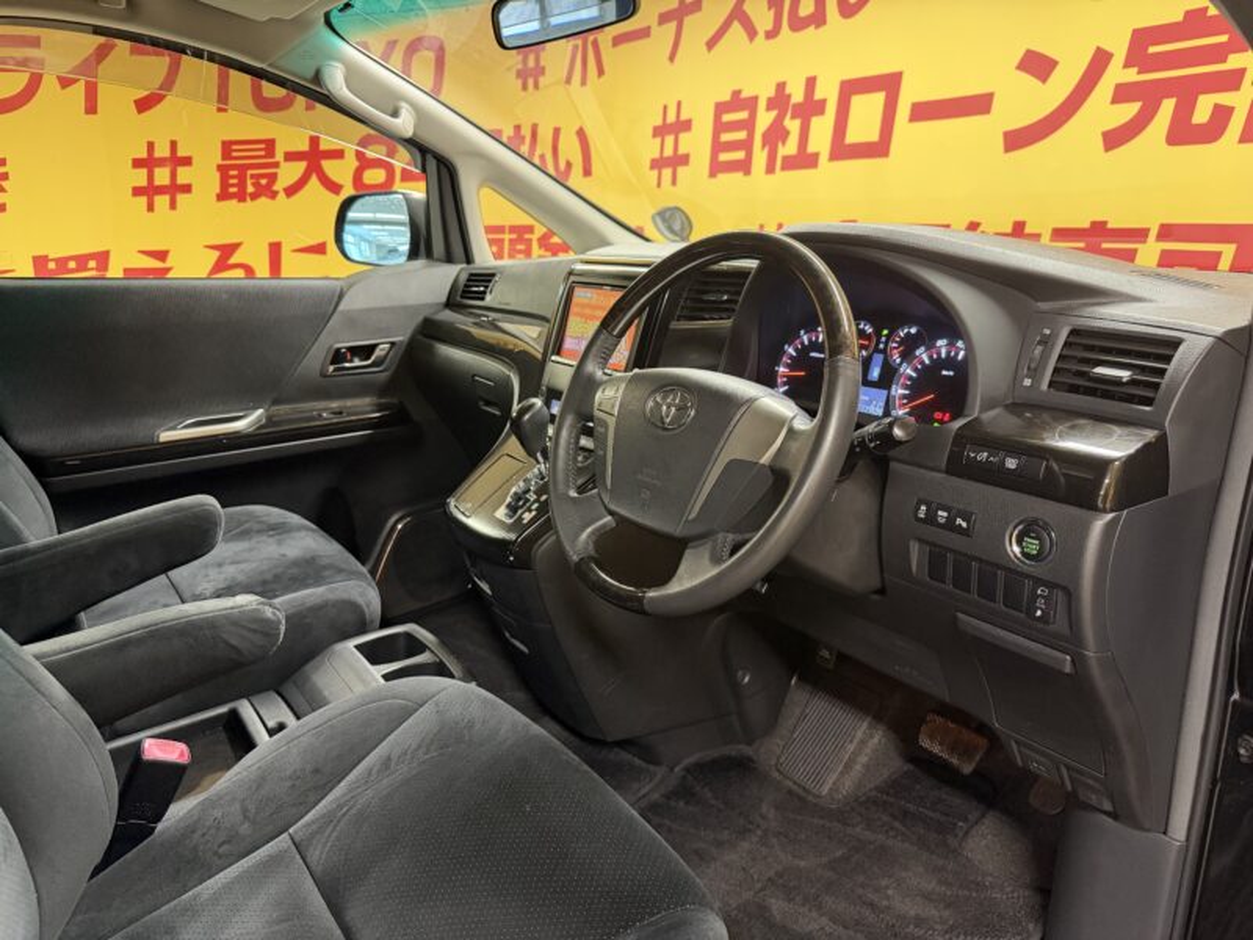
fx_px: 869
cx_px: 626
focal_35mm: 24
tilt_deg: -16.9
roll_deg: +3.6
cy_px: 470
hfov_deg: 71.6
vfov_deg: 56.8
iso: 400
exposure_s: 1/50
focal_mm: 6.76
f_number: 1.78
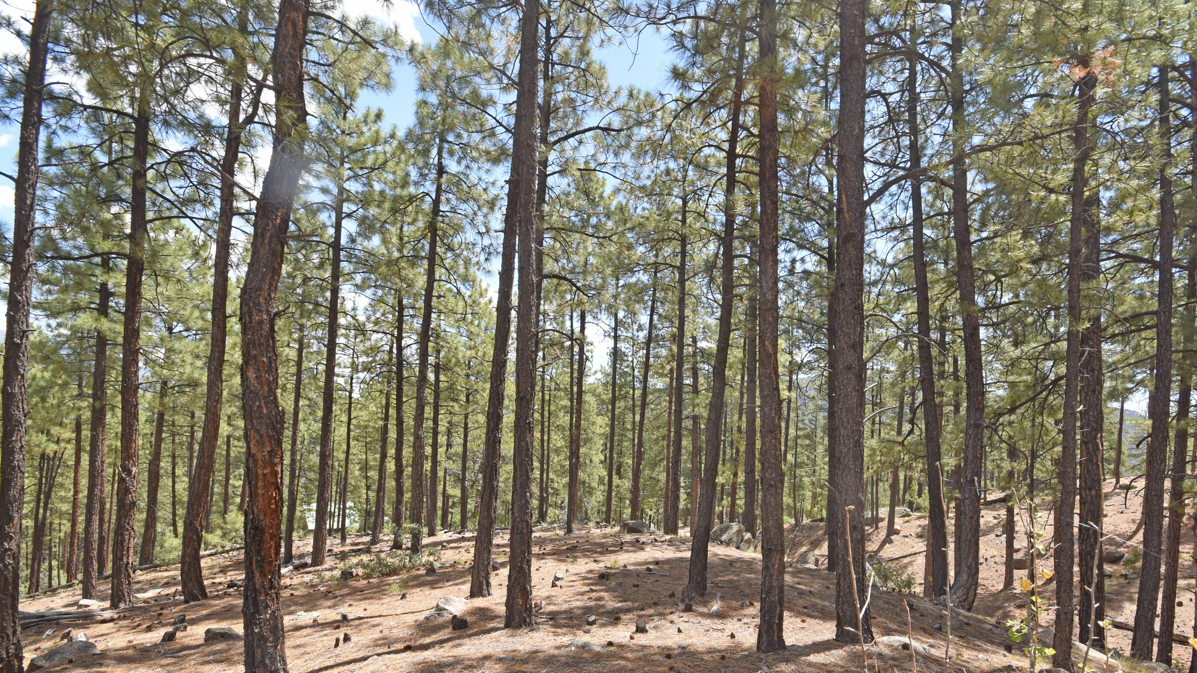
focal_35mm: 17
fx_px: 540
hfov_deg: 95.8
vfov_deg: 62.9
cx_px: 639
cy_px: 429
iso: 320
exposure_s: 1/250
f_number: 8
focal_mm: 10
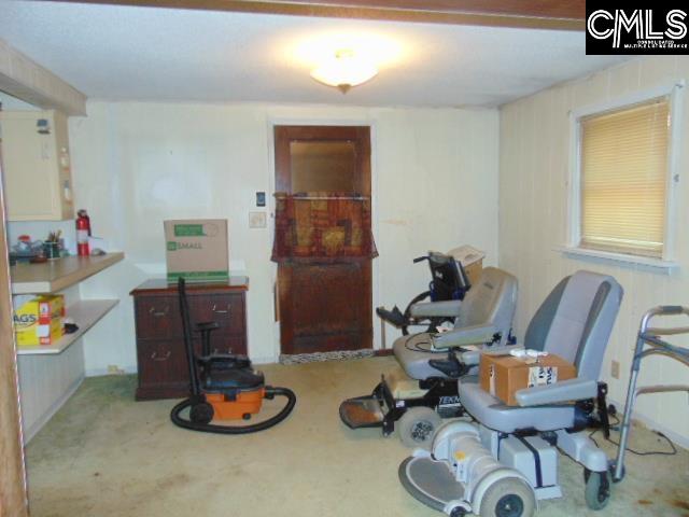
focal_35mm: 25
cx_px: 344
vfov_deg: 54.9
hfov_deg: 69.4
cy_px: 258
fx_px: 498
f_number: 3
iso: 400
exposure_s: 1/30
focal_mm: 4.5
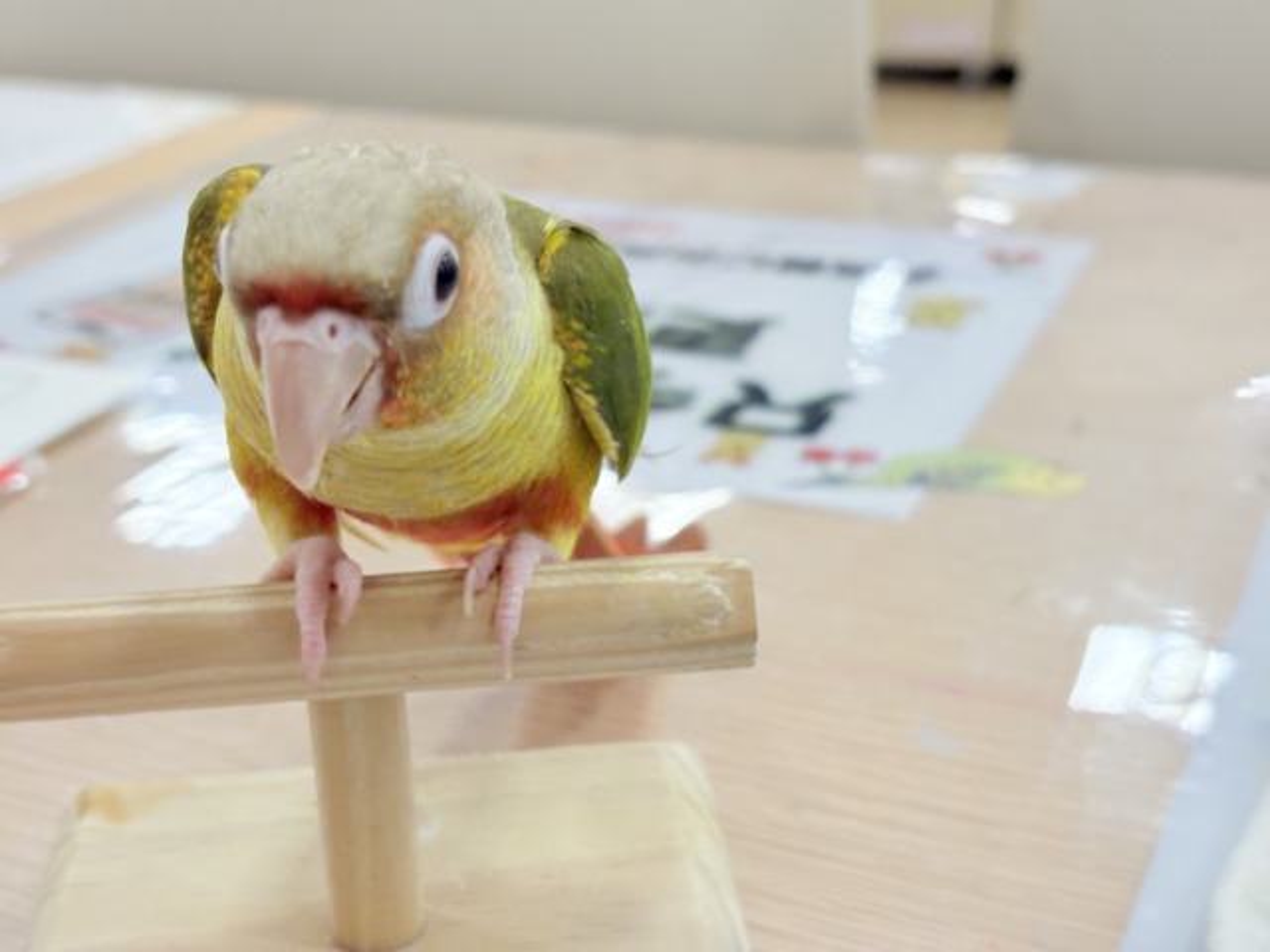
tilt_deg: -21.2
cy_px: 476
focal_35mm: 52
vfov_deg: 28.0
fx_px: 1908
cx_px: 635
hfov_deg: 36.8
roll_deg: +2.1
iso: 64
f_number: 1.6
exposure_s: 1/100
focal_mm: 5.96
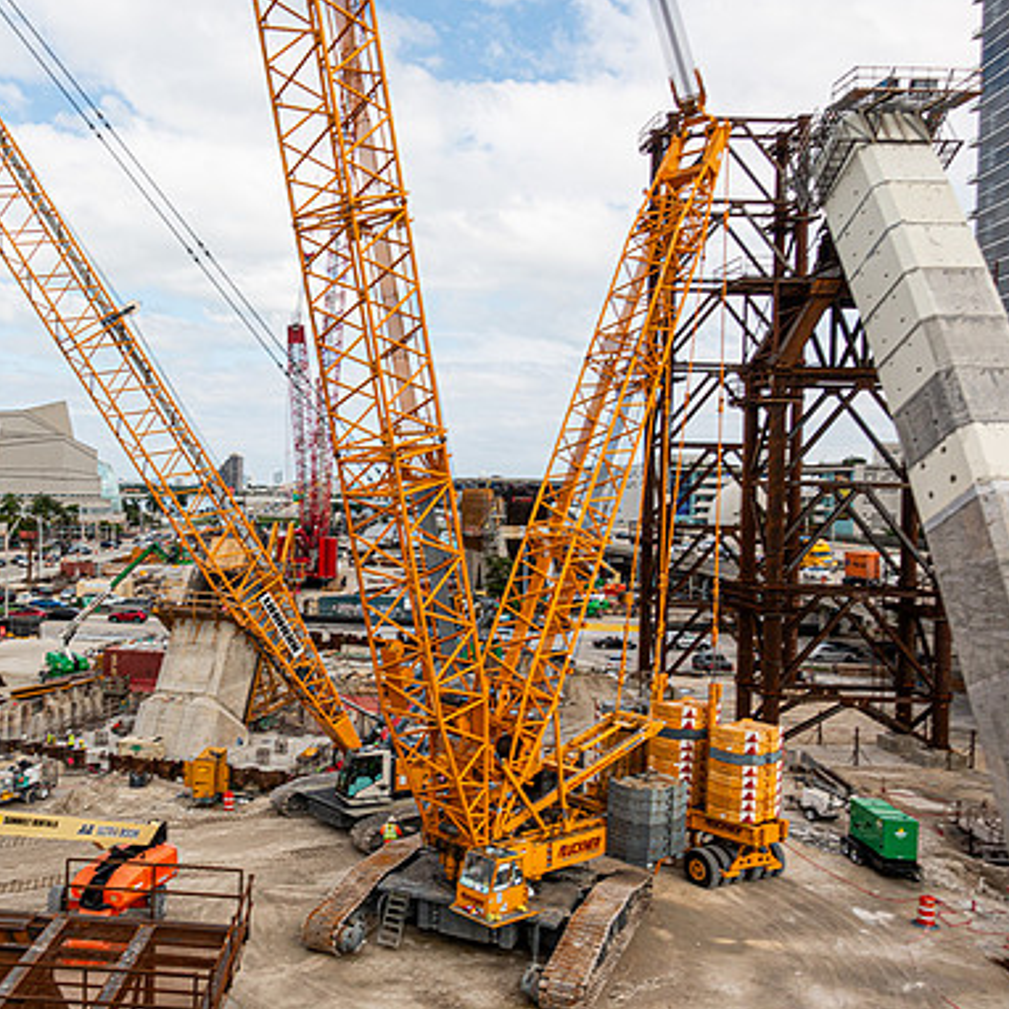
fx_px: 1022
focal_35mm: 31
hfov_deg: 51.0
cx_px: 293
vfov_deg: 52.5
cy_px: 506
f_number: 3.5
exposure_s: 1/160
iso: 125
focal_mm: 8.8
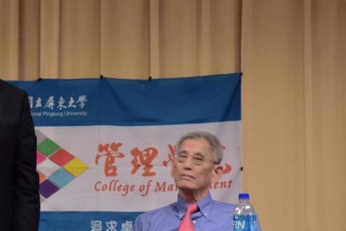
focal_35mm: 104
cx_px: 93
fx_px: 998
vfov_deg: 13.2
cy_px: 131
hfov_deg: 19.5
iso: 1000
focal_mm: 45
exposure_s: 1/25
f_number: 4.5
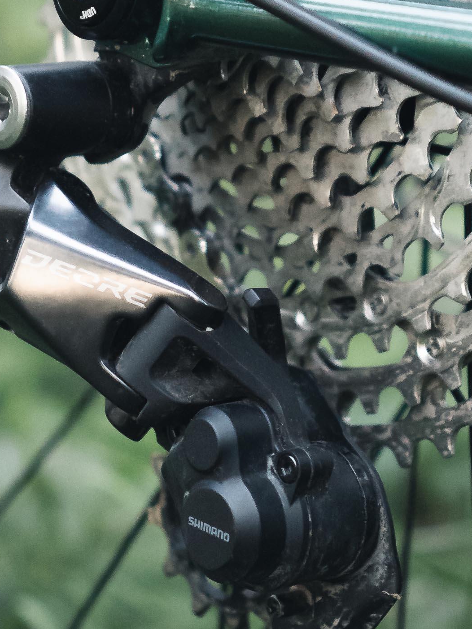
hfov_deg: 10.3
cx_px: 288
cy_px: 295
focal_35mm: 144
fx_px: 2617
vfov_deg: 13.7
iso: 4000
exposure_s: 1/160
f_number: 2.8
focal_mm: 35
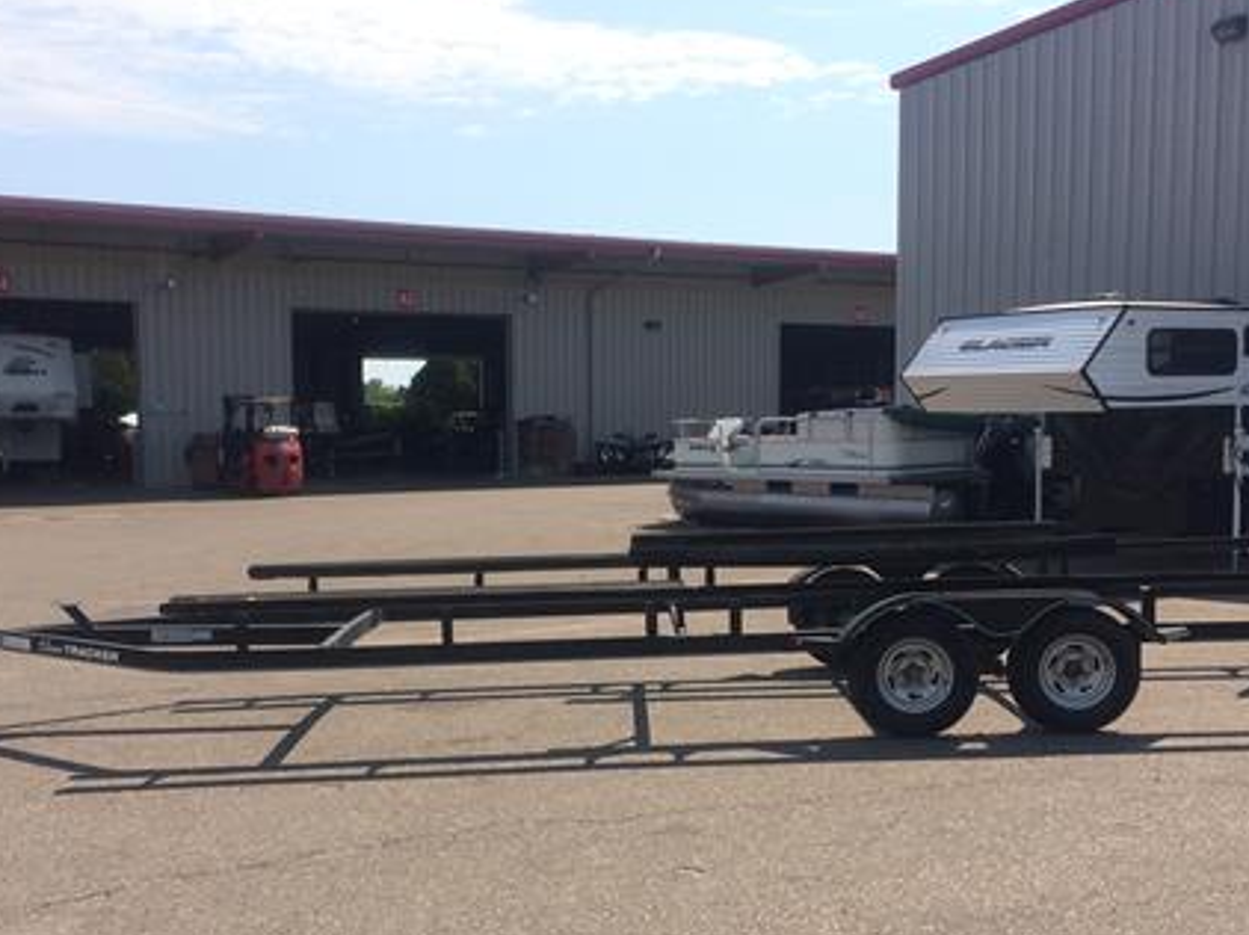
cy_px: 574
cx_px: 595
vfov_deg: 32.7
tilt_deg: -6.5
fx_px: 1587
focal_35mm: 44
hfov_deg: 43.0
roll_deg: +1.0
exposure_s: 1/1953
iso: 32
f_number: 2.2
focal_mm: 4.15
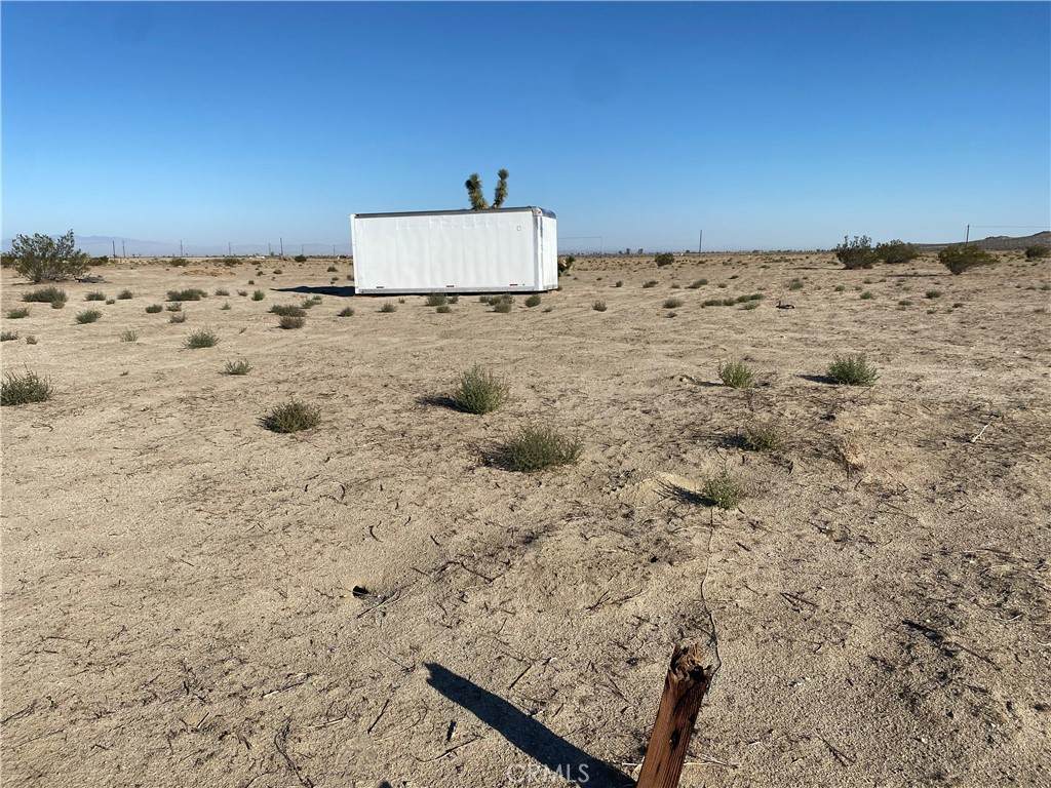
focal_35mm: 26
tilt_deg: -10.1
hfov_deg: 67.3
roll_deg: +1.0
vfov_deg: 53.1
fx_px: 789
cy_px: 394
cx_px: 526
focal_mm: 4.25
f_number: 1.8
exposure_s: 1/4608
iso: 32
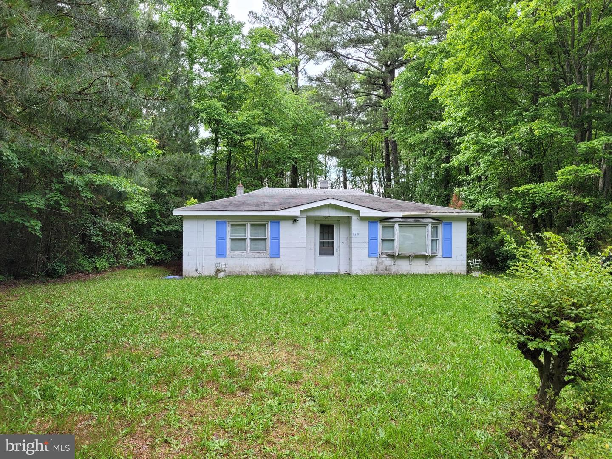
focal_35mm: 26
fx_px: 460
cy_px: 230
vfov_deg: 53.1
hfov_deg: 67.3
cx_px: 306
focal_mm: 5.4
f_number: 1.8
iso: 40
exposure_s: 1/262
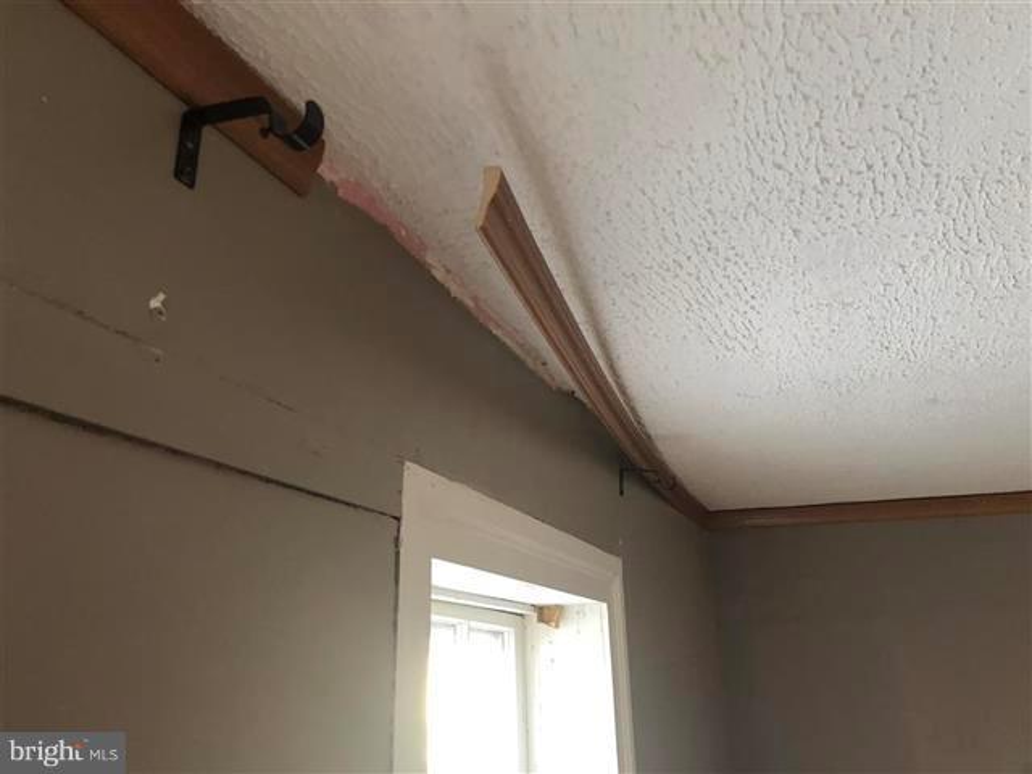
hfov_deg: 63.4
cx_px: 516
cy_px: 387
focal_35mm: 28
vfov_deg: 49.7
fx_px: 835
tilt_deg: +18.8
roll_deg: +2.4
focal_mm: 4
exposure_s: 1/12
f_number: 1.8
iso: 100
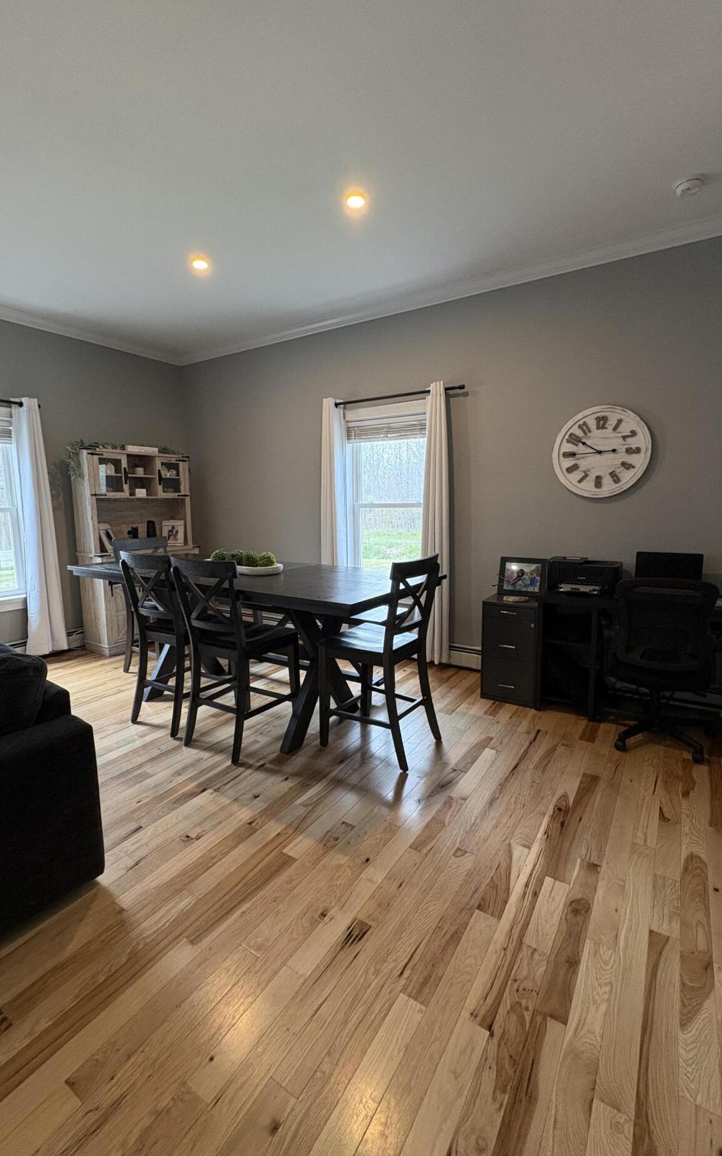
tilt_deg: -7.0
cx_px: 359
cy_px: 571
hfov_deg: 71.2
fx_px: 504
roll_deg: +1.0
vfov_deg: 97.8
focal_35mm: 16
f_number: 2.2
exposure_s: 1/120
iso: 400
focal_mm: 2.22
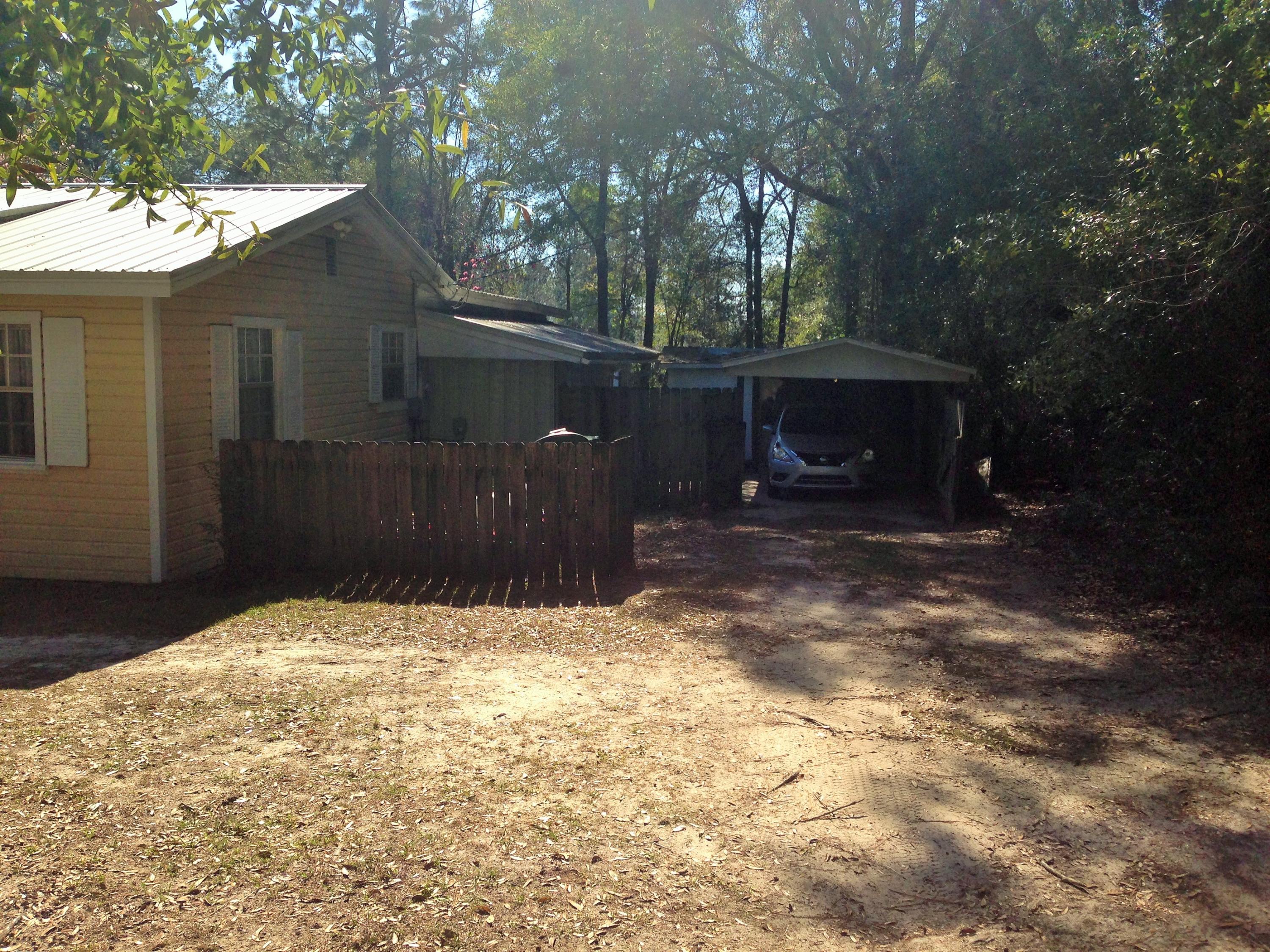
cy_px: 476
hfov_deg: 55.4
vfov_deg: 42.9
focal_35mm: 33
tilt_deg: -7.6
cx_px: 635
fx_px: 1211
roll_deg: -0.9
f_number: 2.4
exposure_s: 1/1232
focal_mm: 4.12
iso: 50
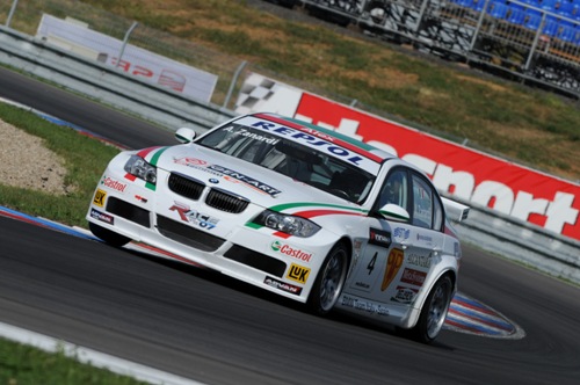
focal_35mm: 450
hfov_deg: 4.6
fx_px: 7241
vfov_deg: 3.0
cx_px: 290
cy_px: 192
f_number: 8
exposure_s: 1/1250
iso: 200
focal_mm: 300
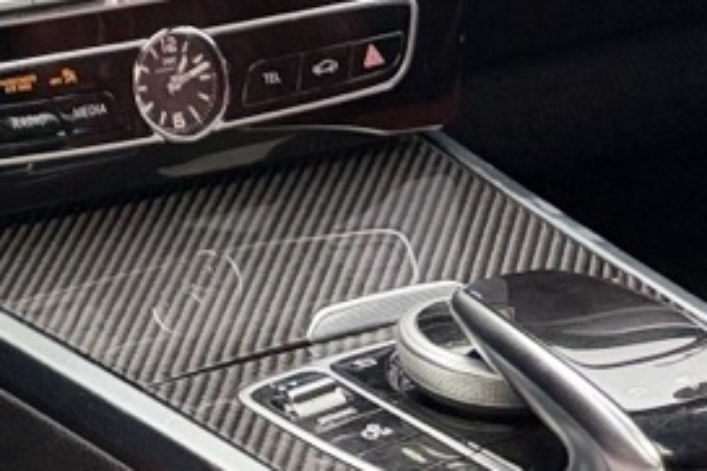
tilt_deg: -5.8
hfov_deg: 12.8
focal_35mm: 147
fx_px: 2885
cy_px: -882
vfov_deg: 8.1
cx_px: -543
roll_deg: +0.2
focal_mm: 6.76
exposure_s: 1/207
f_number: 1.78
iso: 125
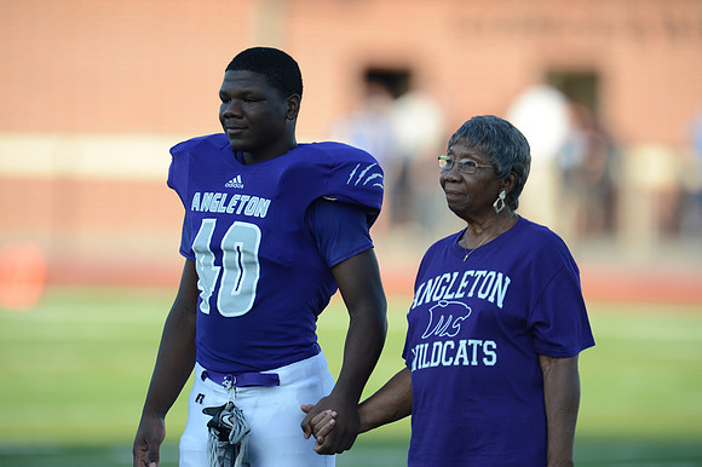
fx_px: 10718
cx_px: 351
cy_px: 234
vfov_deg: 2.5
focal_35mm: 550
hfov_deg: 3.8
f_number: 4
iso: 800
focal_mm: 550
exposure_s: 1/1600
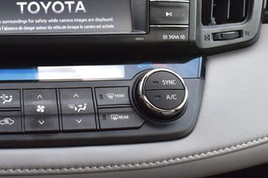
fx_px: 549
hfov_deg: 27.2
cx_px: 82
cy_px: 31
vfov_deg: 18.2
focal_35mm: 74
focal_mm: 27
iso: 400
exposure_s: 1/30
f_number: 7.1
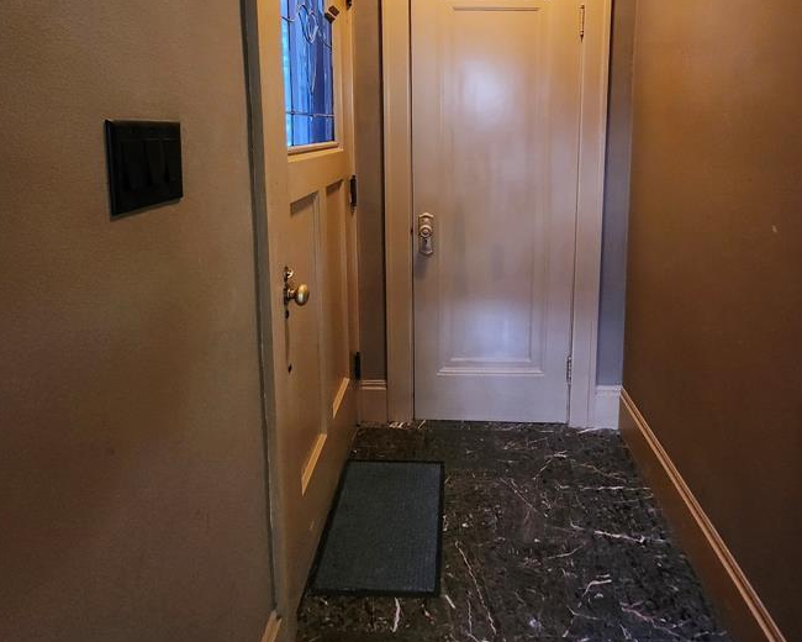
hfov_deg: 80.1
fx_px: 475
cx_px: 445
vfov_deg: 65.5
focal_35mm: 20
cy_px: 193
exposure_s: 1/24
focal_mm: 1.74
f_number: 2.2
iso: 800
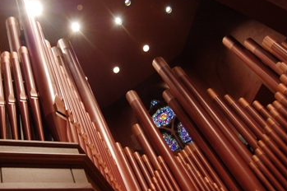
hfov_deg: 39.3
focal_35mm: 50
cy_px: 92
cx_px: 104
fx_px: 398
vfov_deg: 26.9
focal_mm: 26
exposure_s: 1/30
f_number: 4.5
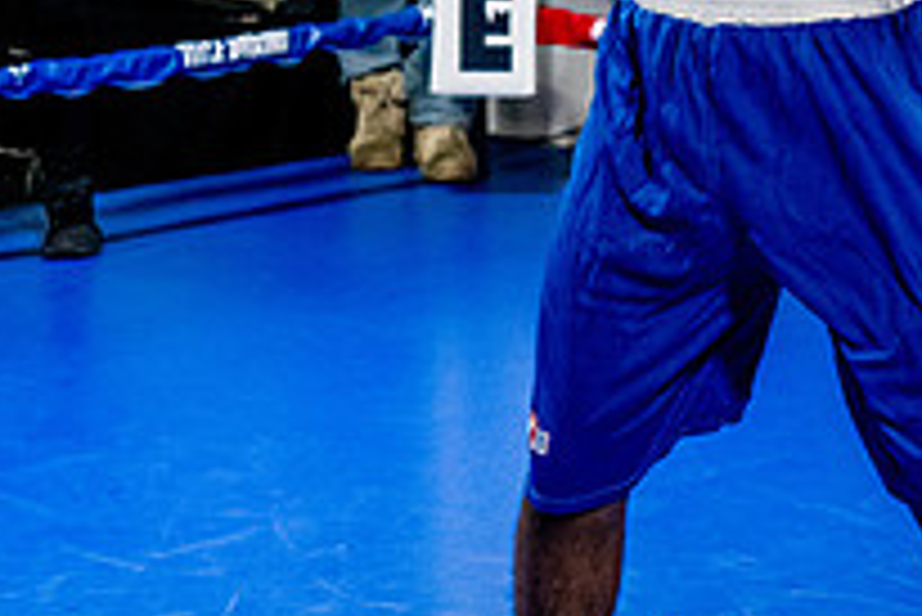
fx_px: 3767
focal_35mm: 147
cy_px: -65
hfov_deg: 13.7
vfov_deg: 9.3
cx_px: 1016
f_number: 2.8
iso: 5000
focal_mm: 35
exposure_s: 1/800
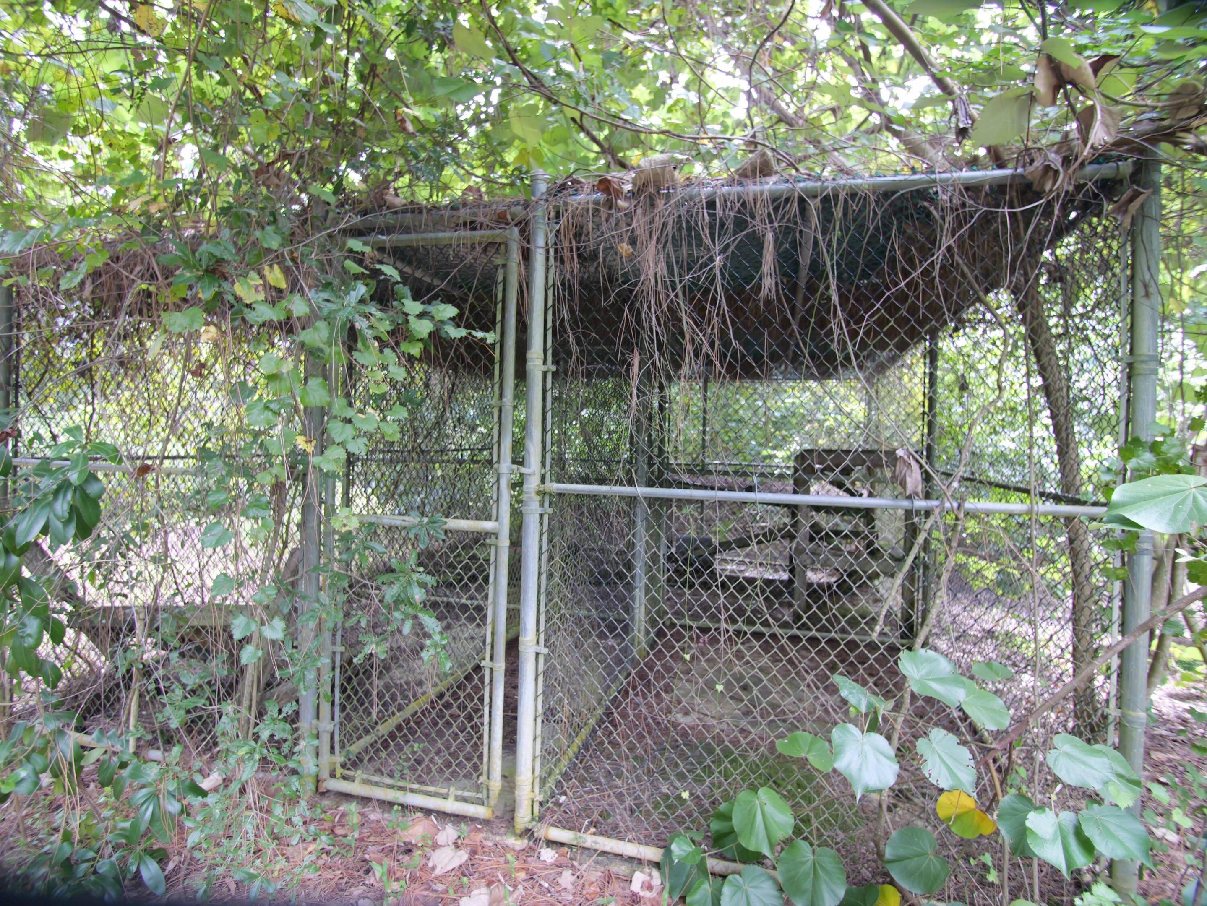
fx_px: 628
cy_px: 453
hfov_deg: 87.7
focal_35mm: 18
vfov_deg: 71.6
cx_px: 604
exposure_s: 1/60
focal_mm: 9
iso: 160
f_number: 1.8
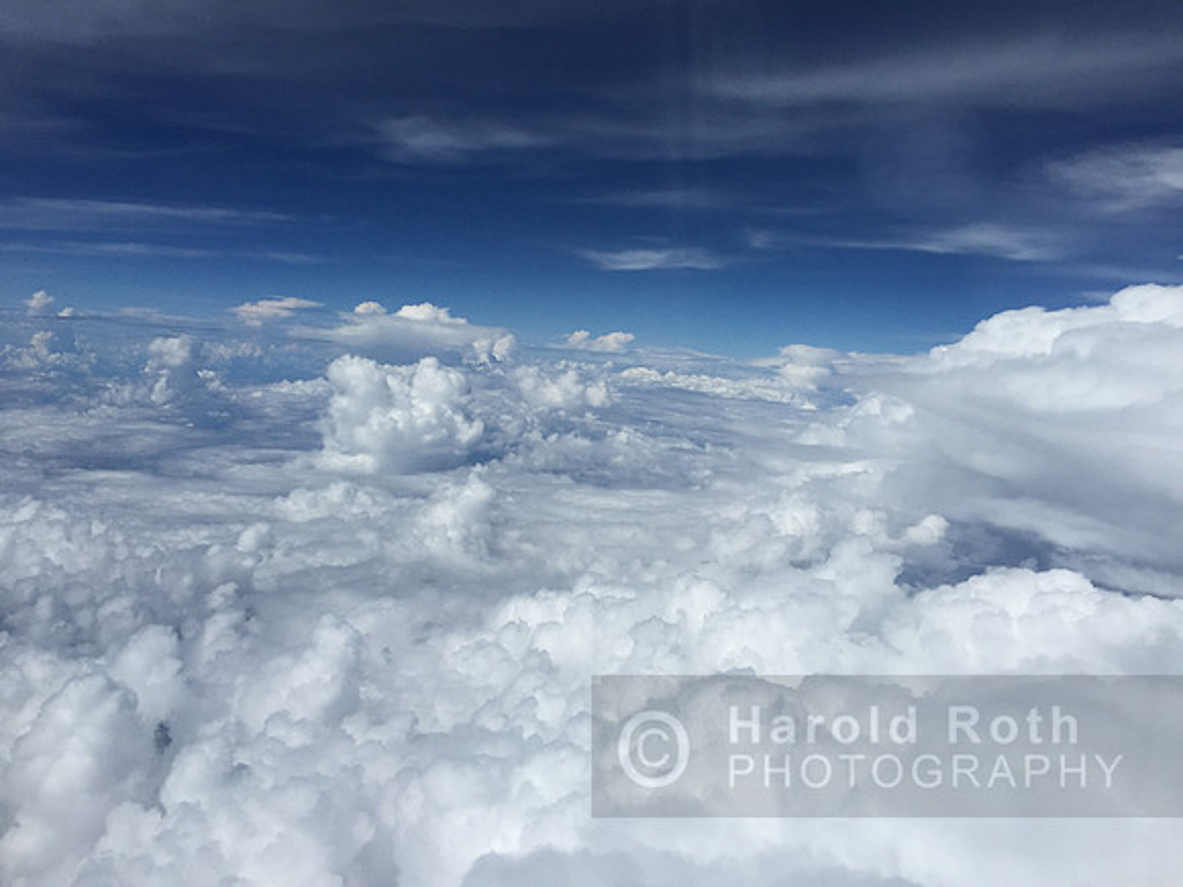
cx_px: 592
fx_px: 991
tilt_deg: -6.8
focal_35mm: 29
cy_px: 444
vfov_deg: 48.2
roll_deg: -4.1
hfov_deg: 61.7
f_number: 2.2
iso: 32
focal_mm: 4.15
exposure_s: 1/9901
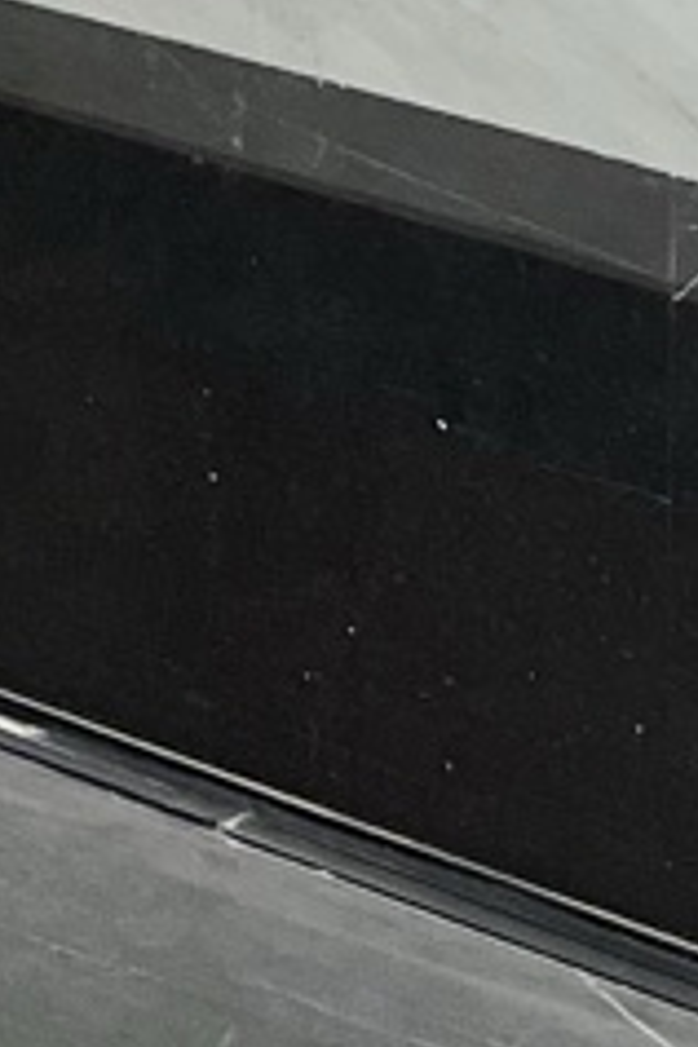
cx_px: -1294
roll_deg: -1.4
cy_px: -1754
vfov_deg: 8.8
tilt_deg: +1.3
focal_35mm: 205
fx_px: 5962
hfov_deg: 6.2
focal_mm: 5.1
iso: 80
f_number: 1.6
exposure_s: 1/100
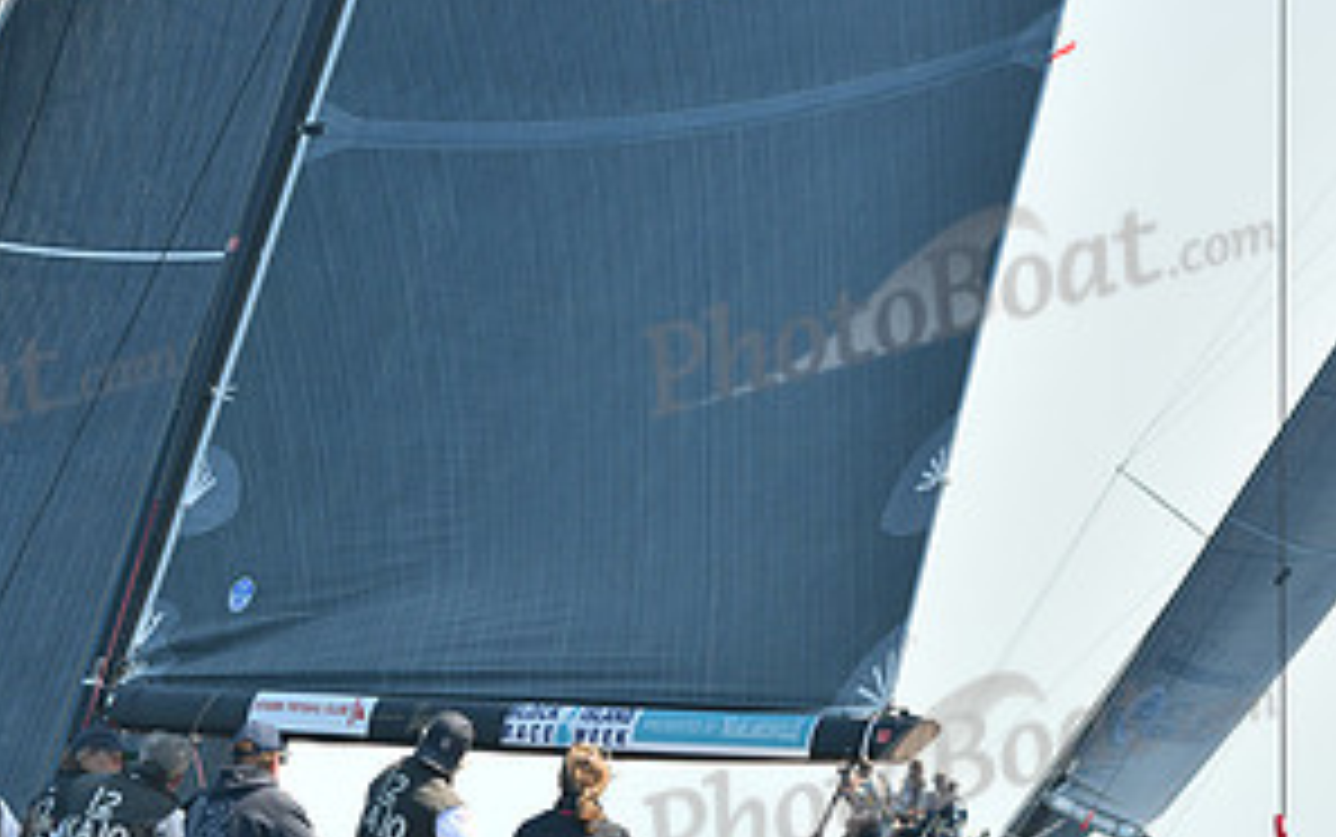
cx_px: 414
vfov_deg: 6.7
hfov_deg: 10.7
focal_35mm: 195
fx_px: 7104
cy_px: 596
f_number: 5
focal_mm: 98
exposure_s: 1/640
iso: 320
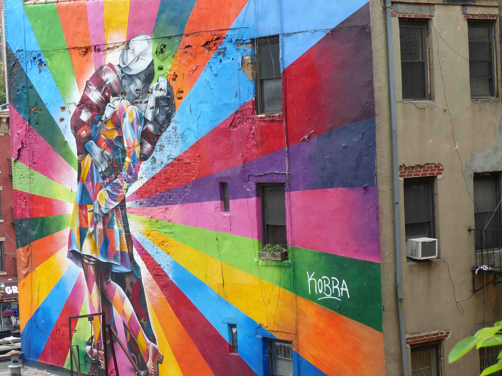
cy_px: 208
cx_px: 216
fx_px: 1334
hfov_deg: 21.3
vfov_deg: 16.1
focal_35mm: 92
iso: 100
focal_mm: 13.5
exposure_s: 1/160
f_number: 4
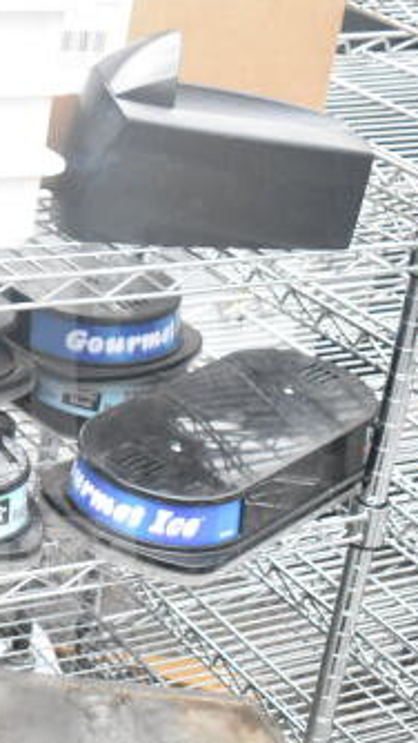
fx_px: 1752
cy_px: 446
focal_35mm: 89
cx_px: -116
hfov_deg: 13.2
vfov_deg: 23.9
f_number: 4.2
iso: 6400
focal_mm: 31
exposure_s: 1/4000
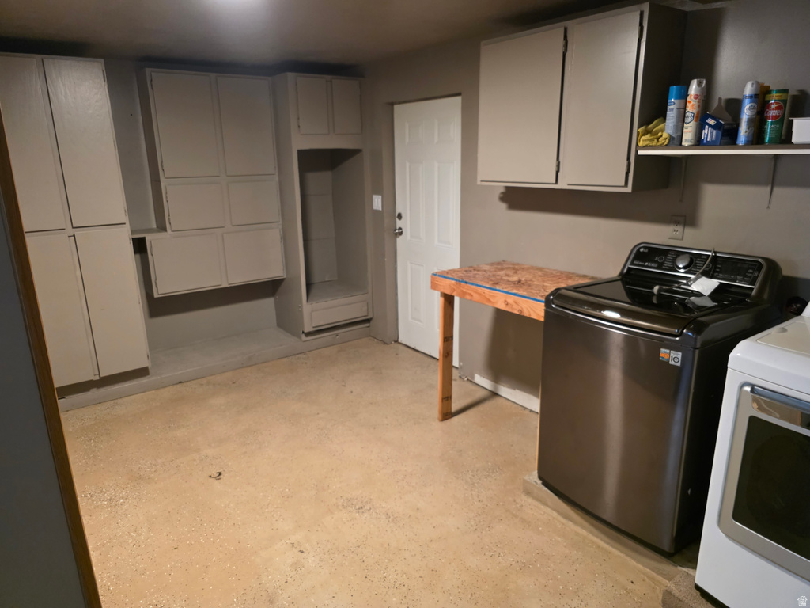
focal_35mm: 23
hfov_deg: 73.9
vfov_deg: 58.9
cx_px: 405
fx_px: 538
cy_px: 304
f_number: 1.7
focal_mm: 6.3
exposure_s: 1/120
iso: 1000
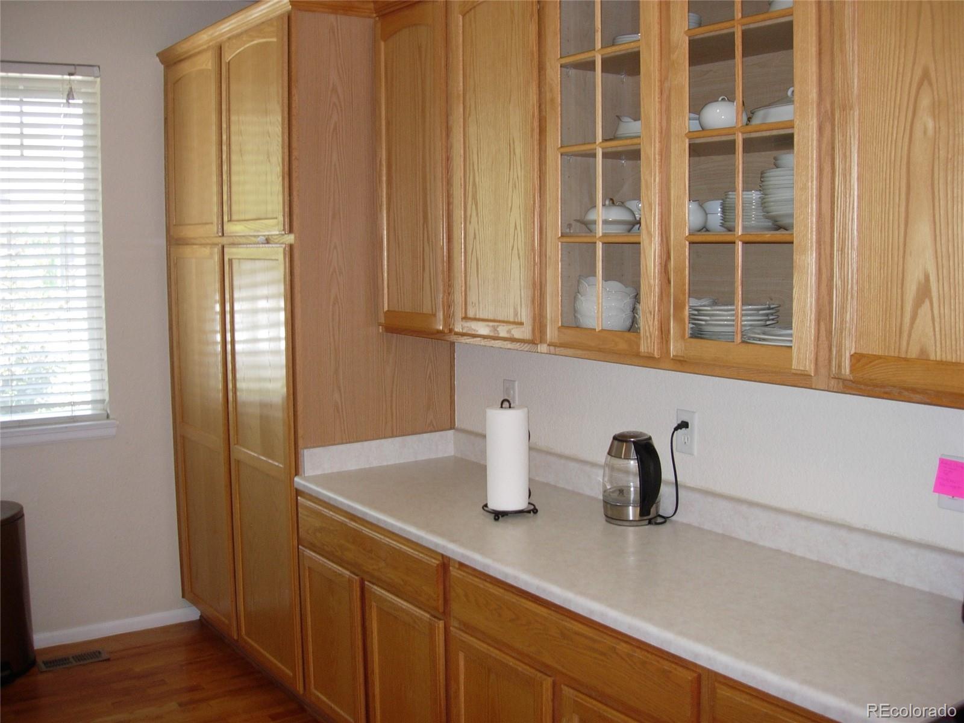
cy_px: 362
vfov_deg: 37.7
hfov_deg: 49.0
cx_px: 482
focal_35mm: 38
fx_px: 1058
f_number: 2.8
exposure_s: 1/32
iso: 79
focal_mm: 7.8
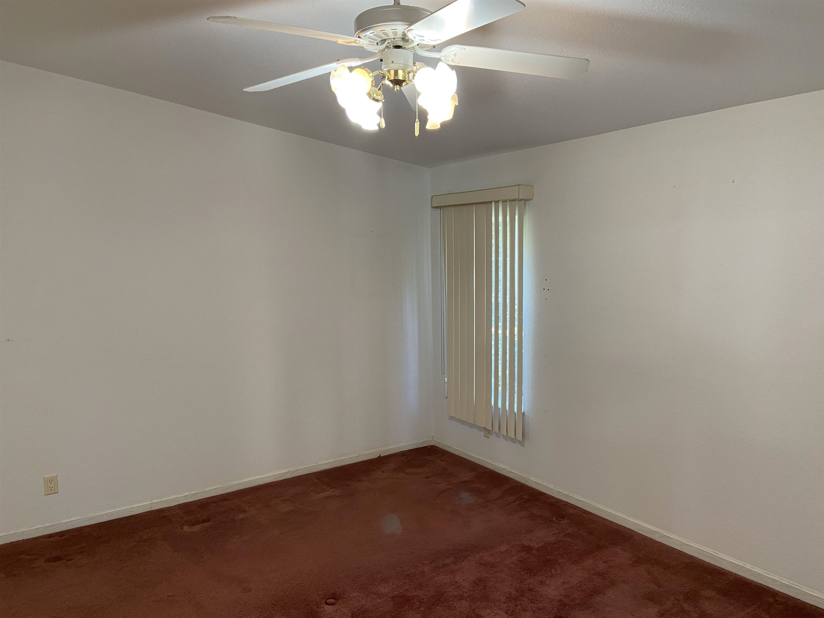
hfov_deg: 67.3
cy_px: 309
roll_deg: +0.6
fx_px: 619
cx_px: 412
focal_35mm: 26
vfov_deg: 53.1
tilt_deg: -4.7
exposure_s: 1/60
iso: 125
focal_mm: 4.25
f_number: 1.8
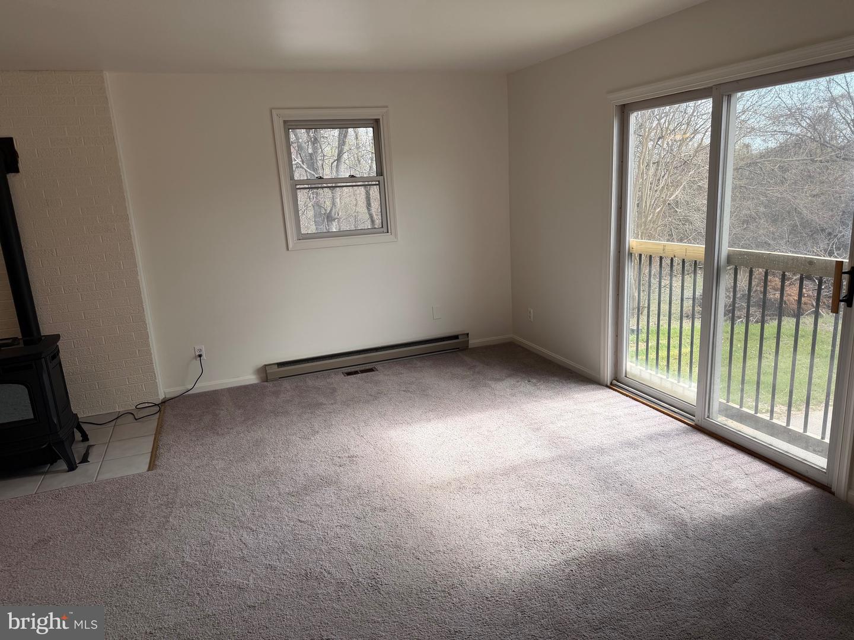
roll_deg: +3.7
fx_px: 592
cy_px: 320
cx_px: 427
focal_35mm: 24
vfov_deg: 56.8
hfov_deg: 71.6
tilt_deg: -13.2
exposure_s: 1/532
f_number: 1.78
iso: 80
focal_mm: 6.76
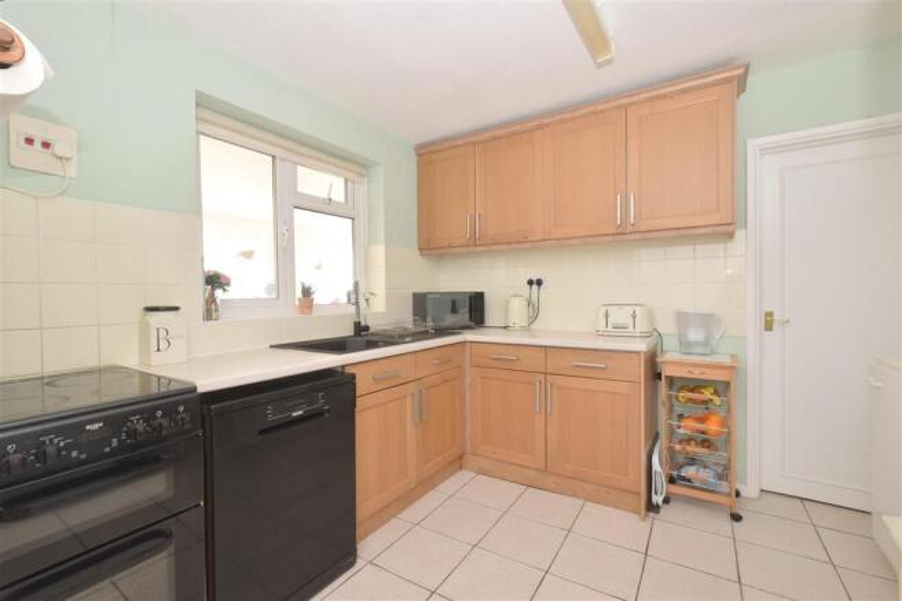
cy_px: 300
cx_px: 451
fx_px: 376
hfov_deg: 100.4
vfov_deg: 77.3
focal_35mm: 15
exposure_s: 1/8
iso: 500
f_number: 10
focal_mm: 10
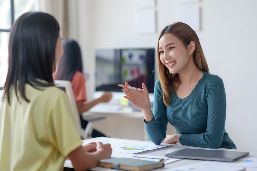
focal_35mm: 85
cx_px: 128
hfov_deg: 23.9
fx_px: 607
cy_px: 86
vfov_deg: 16.1
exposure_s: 1/400
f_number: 2
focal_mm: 85
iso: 250
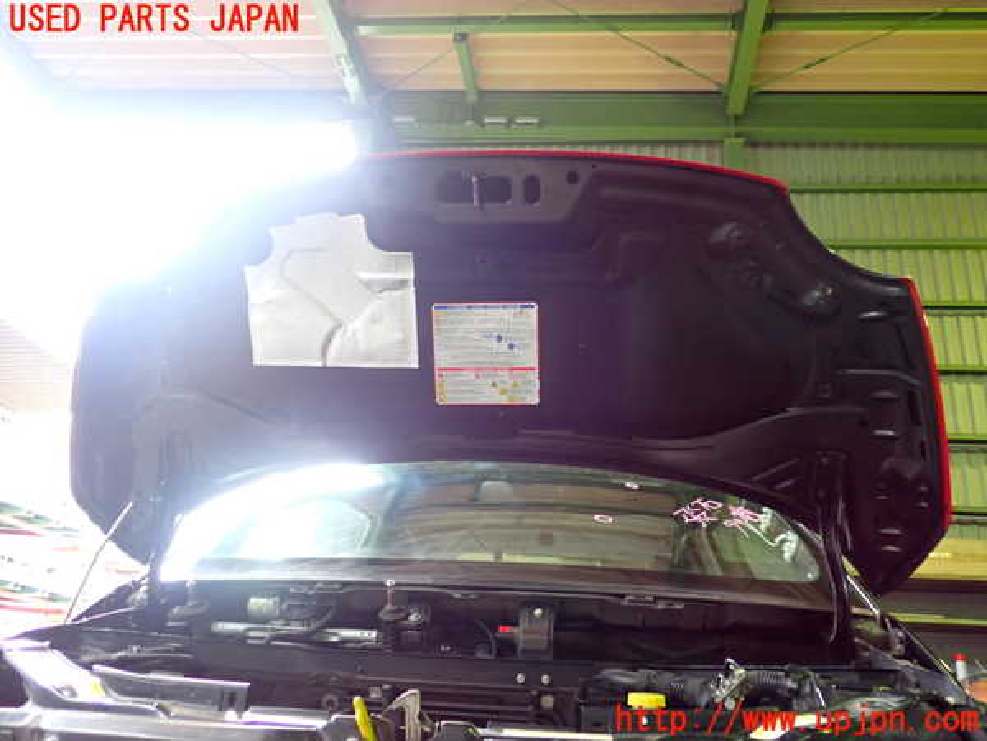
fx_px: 855
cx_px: 494
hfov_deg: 60.0
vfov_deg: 46.8
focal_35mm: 30
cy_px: 370
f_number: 2.3
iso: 500
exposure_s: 1/30
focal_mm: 5.4
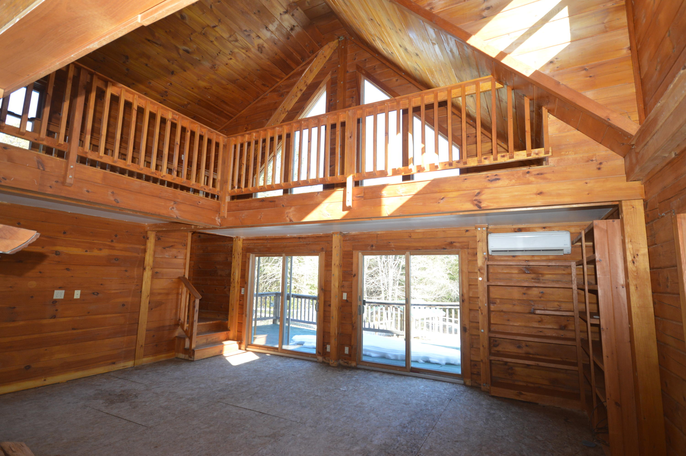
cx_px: 343
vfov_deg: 67.3
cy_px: 228
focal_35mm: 18
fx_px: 343
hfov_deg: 90.1
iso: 400
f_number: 5
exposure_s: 1/100
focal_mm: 12
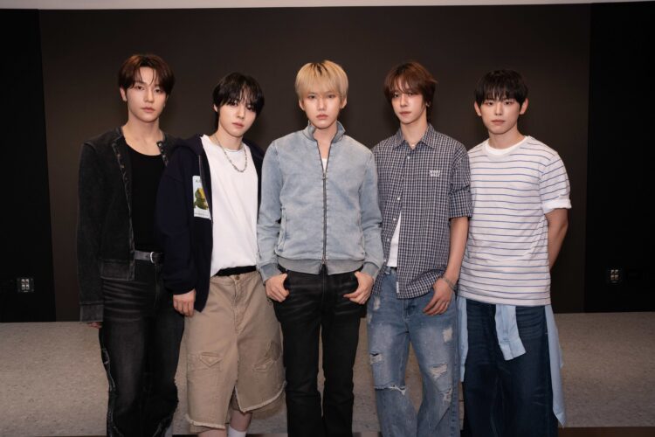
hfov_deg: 61.9
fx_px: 546
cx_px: 328
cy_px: 218
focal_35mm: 30
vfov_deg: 43.6
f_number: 6.3
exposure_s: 1/125
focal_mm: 30
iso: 1000
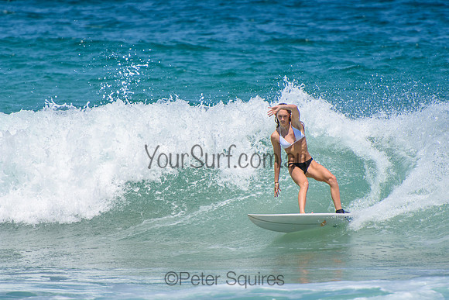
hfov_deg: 3.4
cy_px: 150
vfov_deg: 2.3
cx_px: 224
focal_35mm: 600
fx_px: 7485
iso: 250
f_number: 5.6
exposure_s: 1/2000
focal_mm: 400
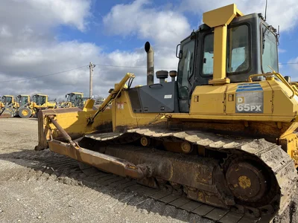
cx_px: 149
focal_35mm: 26
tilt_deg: +1.8
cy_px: 112
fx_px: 224
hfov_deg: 67.3
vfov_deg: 53.1
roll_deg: -0.5
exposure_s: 1/2513
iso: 50
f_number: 1.6
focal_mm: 5.1
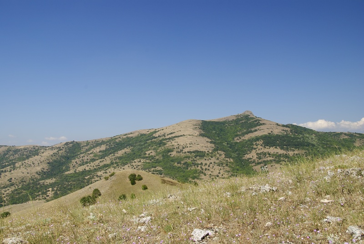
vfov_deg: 37.0
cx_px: 182
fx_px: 365
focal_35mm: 36
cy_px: 122
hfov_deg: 53.1
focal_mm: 24
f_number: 10
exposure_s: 1/100
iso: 100
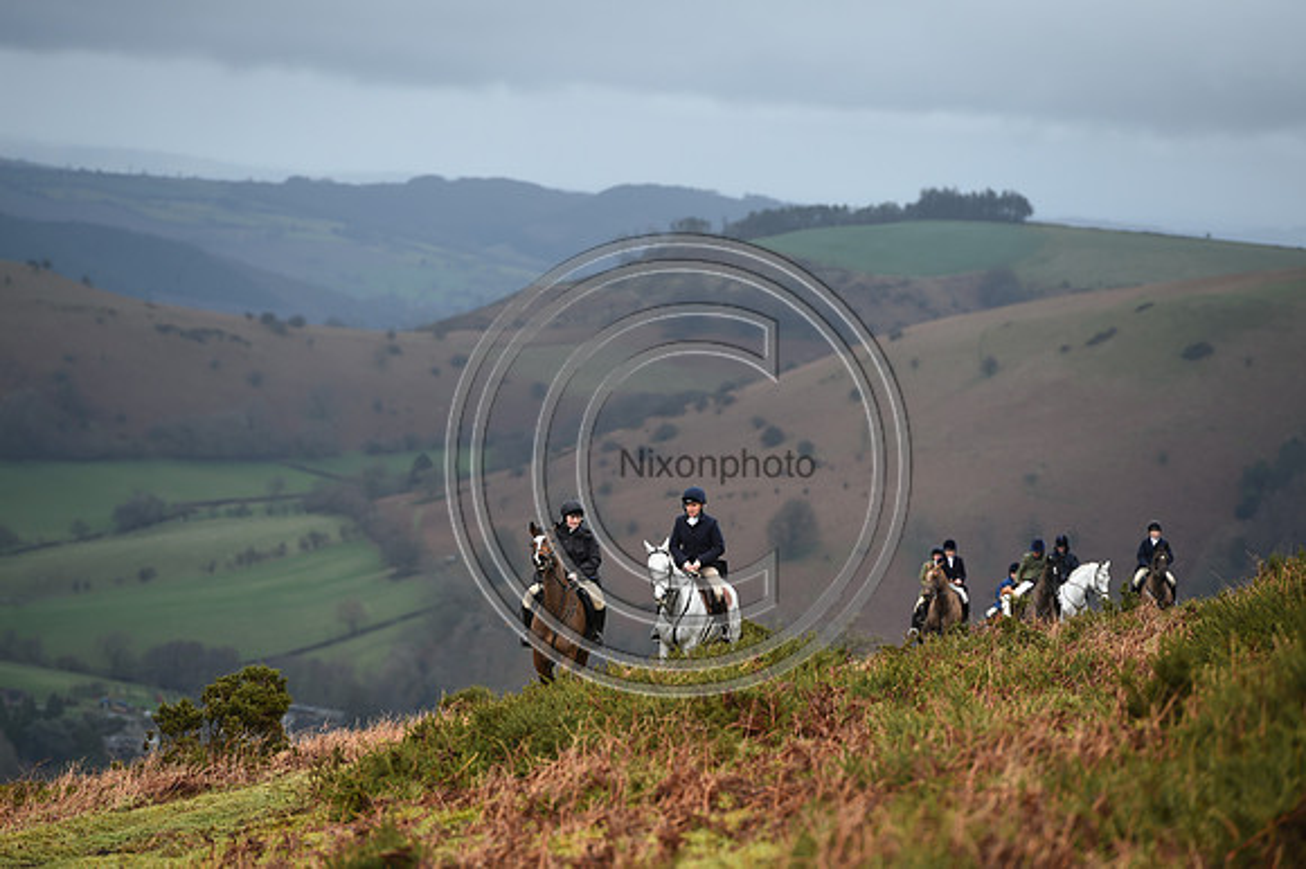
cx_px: 653
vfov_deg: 6.9
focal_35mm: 200
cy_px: 434
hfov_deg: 10.3
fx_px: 7251
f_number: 4.5
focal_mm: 200
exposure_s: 1/800
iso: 320
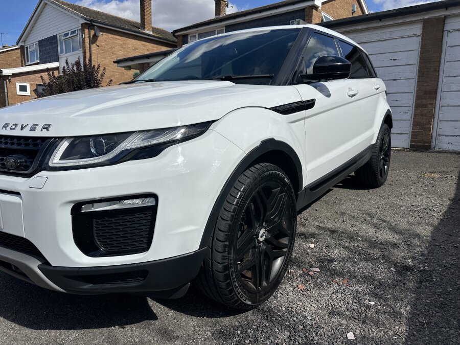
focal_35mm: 24
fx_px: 319
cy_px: 172
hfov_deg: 71.6
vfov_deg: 56.8
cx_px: 230
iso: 80
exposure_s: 1/10753
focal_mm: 6.86
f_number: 1.78
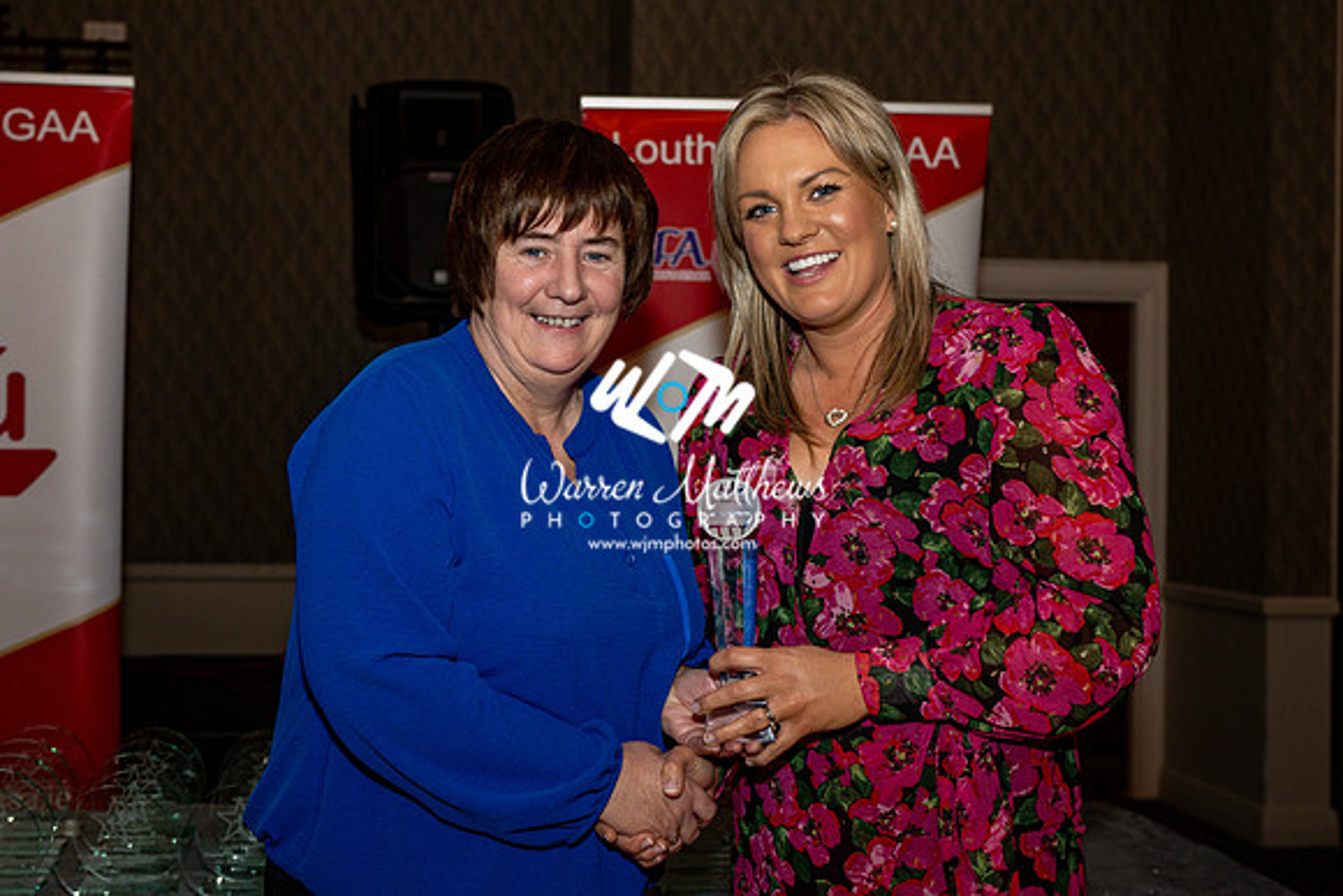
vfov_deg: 29.2
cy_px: 469
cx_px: 623
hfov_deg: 42.7
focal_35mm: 46
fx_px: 1717
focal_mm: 36
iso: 500
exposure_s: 1/125
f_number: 4
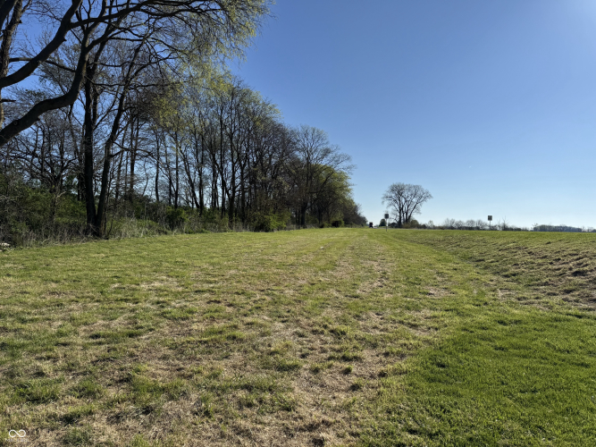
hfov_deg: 71.6
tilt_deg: +0.4
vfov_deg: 56.8
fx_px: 413
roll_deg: -0.8
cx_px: 298
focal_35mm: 24
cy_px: 224
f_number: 1.78
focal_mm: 6.76
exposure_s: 1/7937
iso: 80
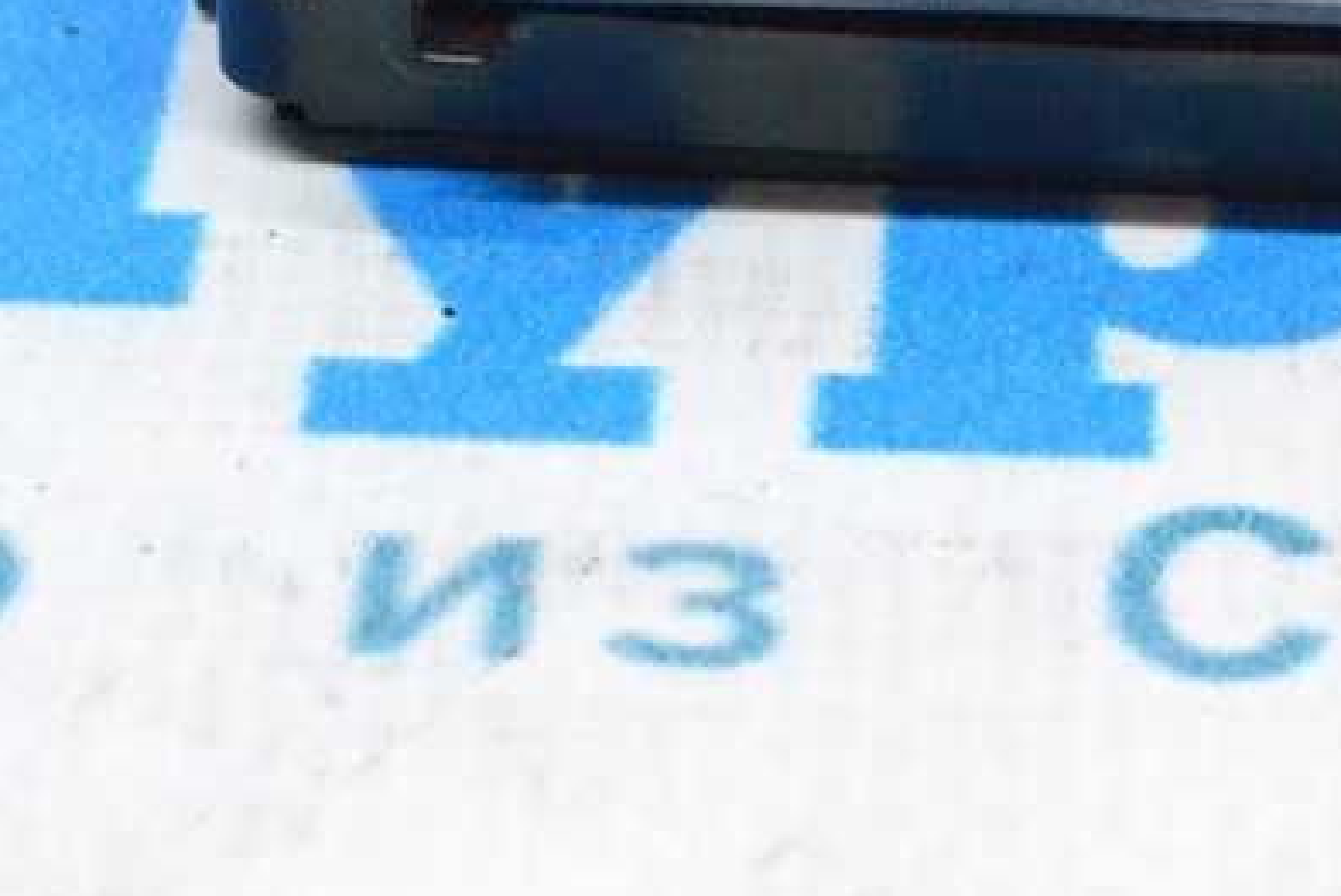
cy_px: -108
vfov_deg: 6.4
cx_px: 1255
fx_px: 8026
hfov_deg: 9.5
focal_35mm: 215
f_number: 13
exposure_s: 1/100
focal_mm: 55
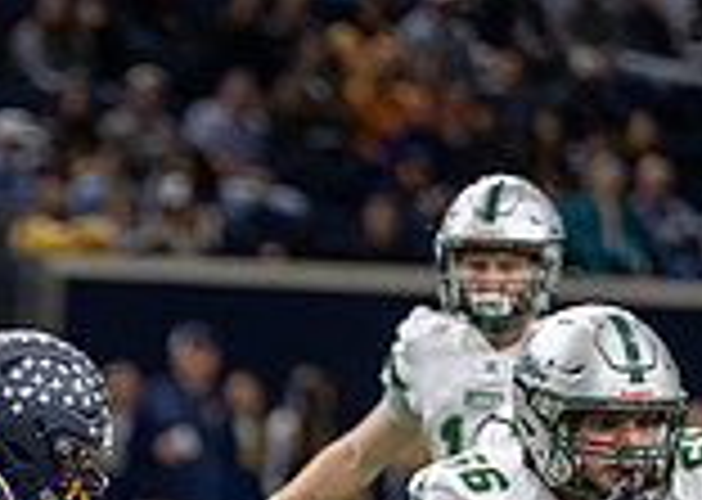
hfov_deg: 2.6
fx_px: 15531
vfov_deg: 1.8
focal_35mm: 780
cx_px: -189
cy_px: 892
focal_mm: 200
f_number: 2.8
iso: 2000
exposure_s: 1/1000
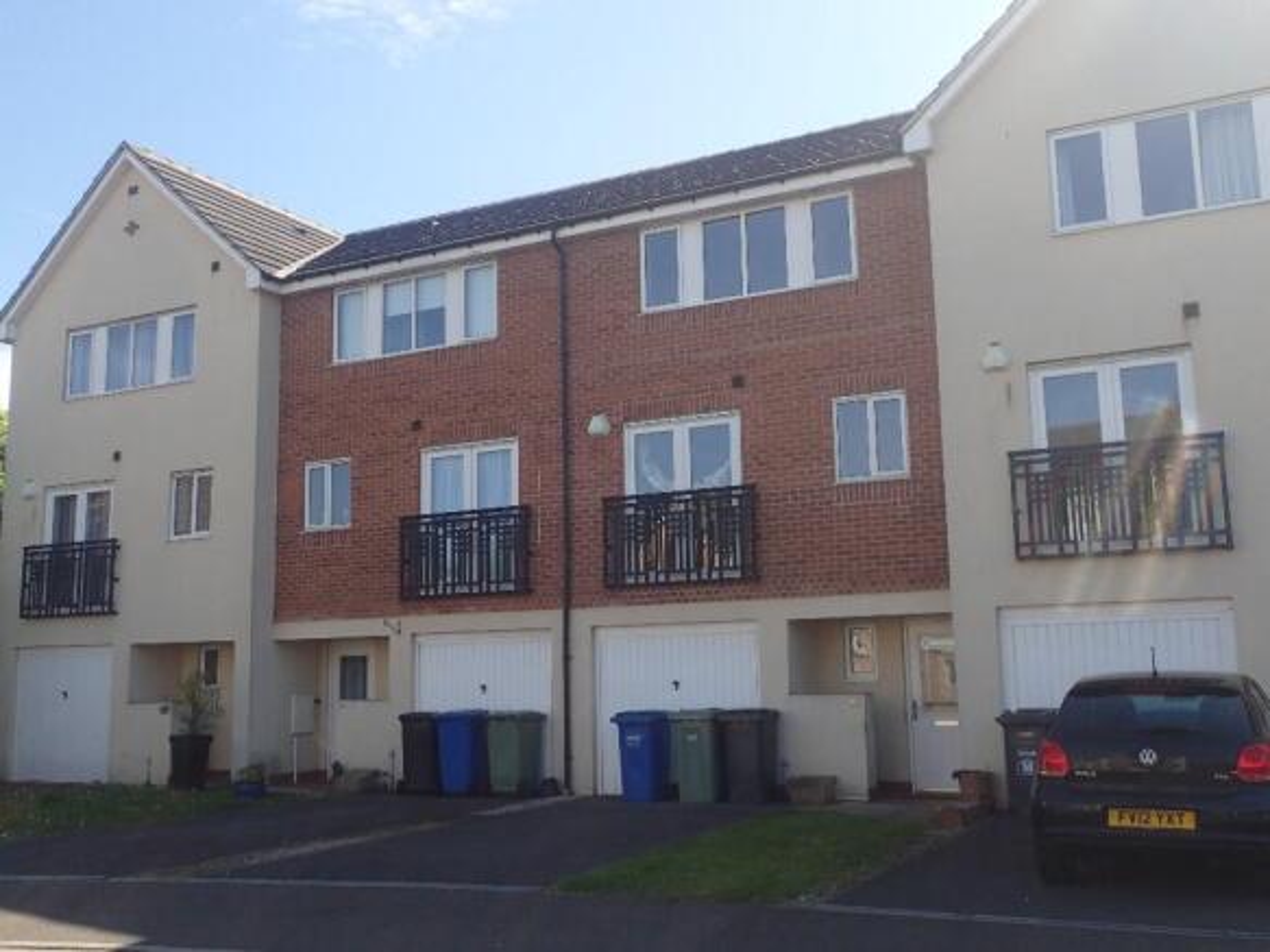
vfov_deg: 40.7
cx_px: 635
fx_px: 1284
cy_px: 476
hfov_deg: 52.6
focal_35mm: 35
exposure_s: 1/400
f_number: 3.5
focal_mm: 6.42
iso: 100
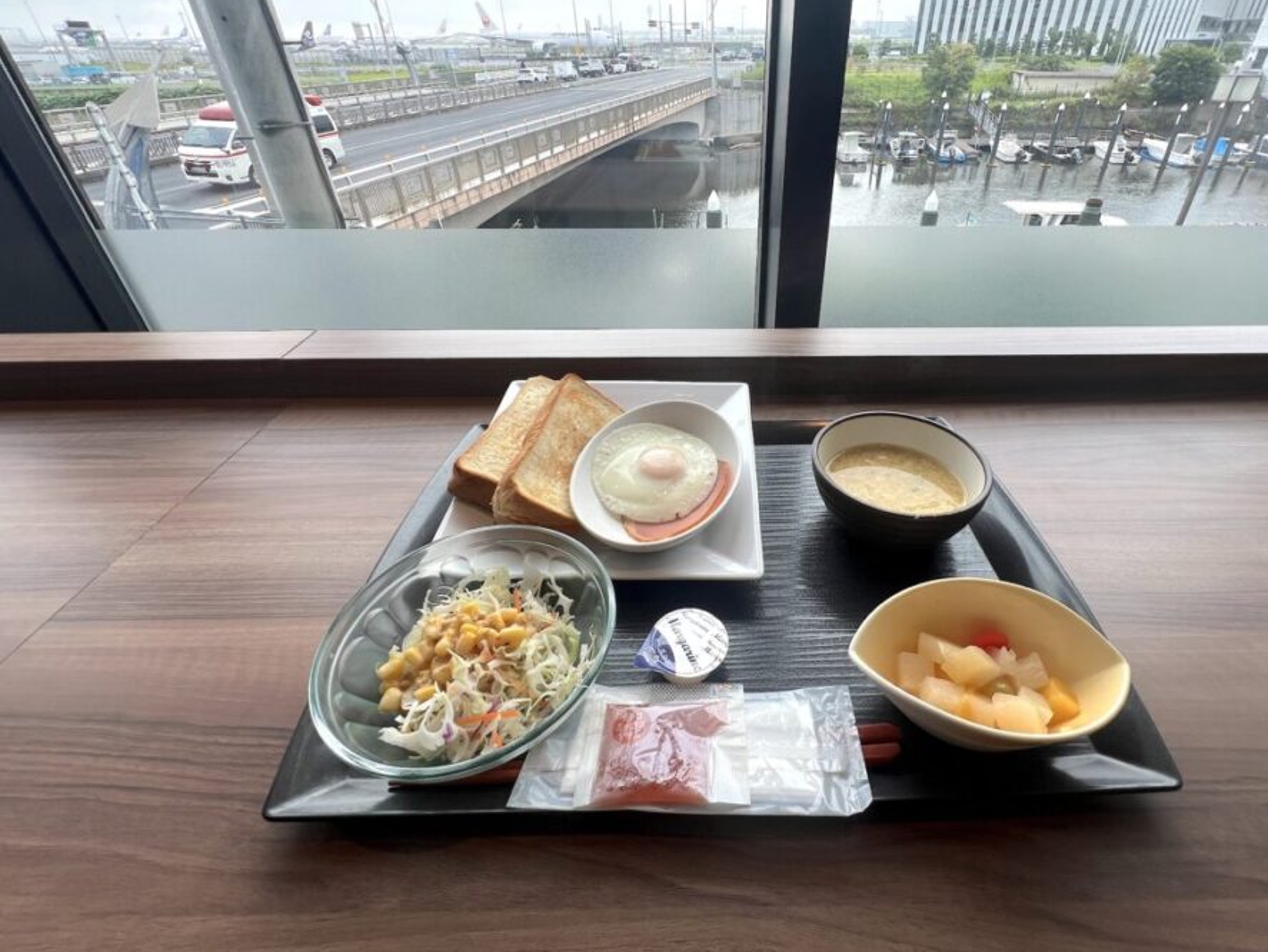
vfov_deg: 81.2
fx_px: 550
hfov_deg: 97.7
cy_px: 405
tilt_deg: -31.8
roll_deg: +0.9
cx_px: 709
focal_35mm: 15
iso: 32
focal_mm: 1.57
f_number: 1.8
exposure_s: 1/285
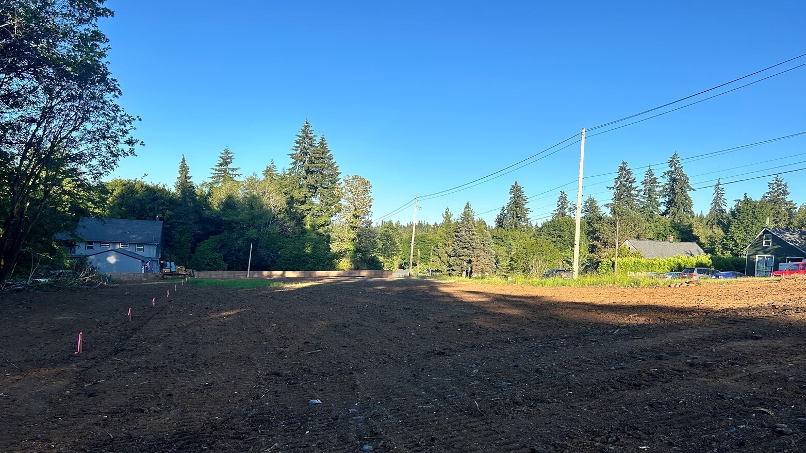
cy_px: 264
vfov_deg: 40.1
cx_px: 401
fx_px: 620
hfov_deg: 66.1
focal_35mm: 29
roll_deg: -2.0
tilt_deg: -2.0
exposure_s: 1/2513
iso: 50
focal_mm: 5.7
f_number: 1.5
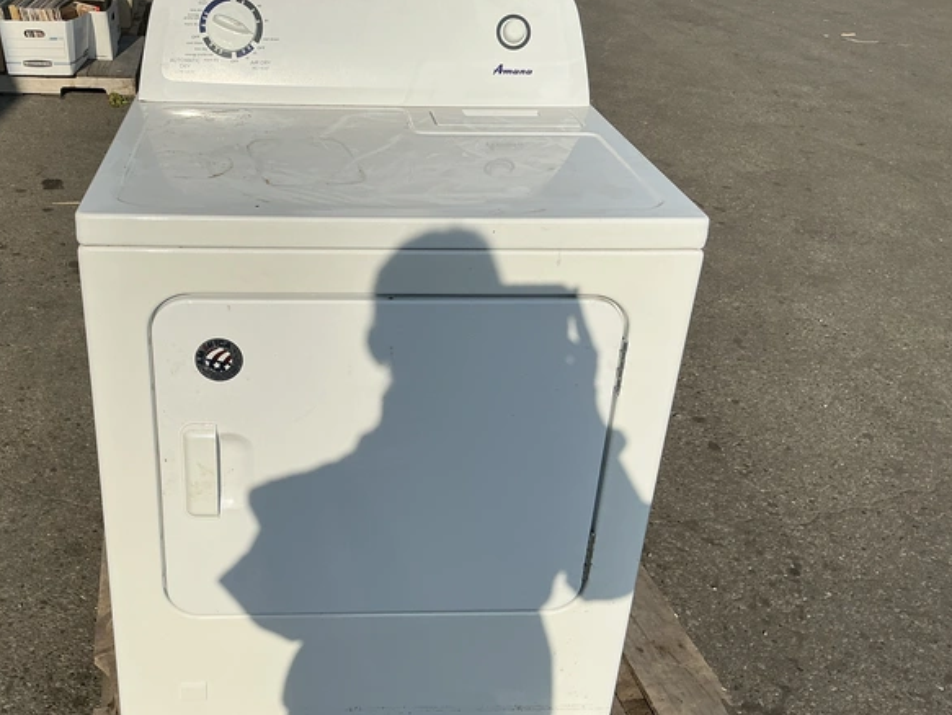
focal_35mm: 36
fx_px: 991
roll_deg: -3.9
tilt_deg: -27.8
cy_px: 355
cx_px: 343
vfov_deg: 39.7
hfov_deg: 50.7
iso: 25
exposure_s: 1/5814
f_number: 1.8
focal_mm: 3
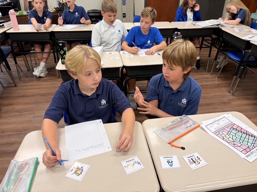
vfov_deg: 53.1
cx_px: 128
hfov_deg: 67.3
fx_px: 193
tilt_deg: -30.7
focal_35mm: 26
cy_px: 96
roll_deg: +0.3
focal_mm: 5.96
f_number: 1.6
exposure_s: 1/120
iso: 80
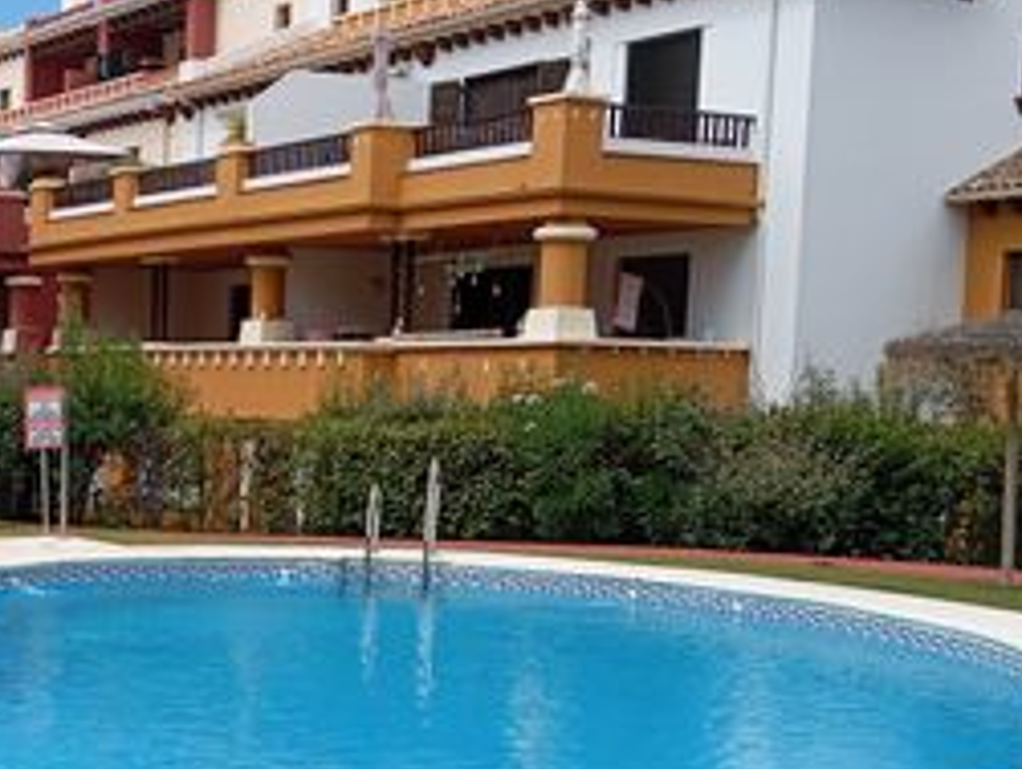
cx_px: 16
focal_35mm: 67
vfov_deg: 21.7
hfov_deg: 27.4
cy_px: 606
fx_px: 1981
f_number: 1.8
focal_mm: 4.22
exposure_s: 1/669
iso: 105
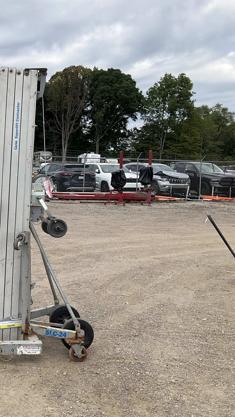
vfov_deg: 47.4
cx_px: -43
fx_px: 476
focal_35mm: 43
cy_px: 208
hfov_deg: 25.1
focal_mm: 3
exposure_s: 1/1626
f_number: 1.8
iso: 25
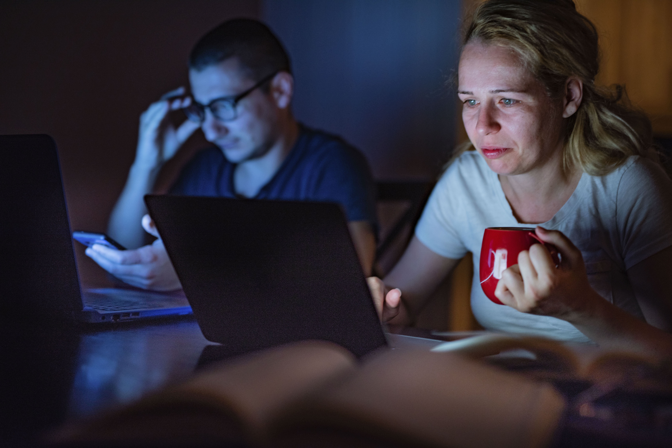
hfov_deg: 39.6
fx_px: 934
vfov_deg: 27.0
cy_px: 224
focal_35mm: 50
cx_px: 336
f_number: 1.4
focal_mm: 50
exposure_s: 1/40
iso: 250
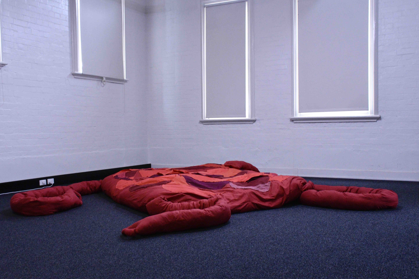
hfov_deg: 50.7
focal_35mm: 38
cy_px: 142
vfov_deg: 35.1
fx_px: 442
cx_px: 199
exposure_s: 1/10
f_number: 4
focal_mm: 24
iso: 2200
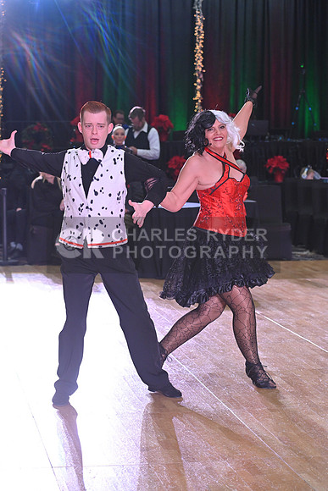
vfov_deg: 21.5
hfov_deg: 14.4
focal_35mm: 95
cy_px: 246
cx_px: 164
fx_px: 1297
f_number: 5
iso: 2000
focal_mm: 95
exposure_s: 1/320
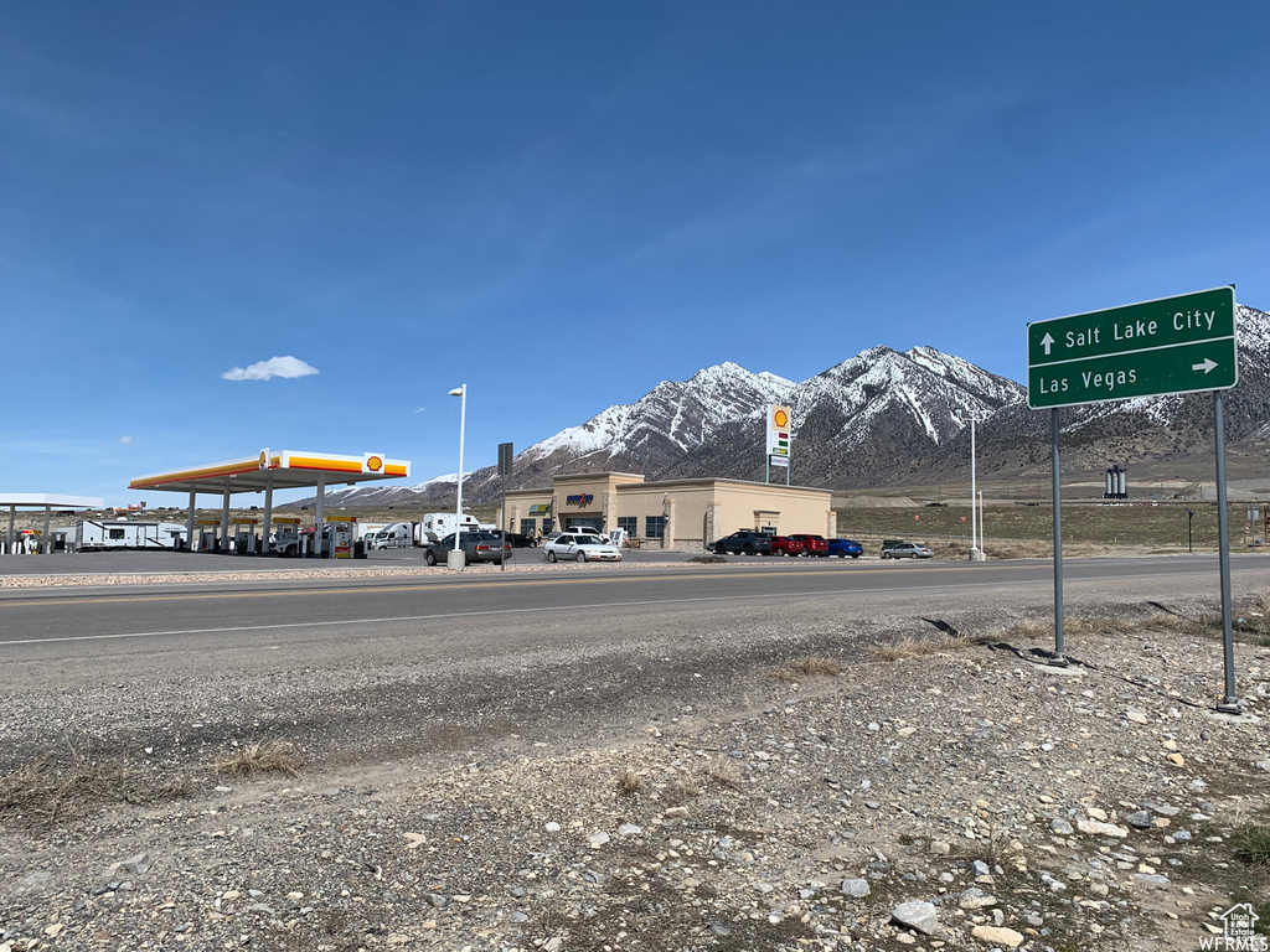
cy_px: 476
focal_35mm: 26
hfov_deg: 67.3
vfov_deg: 53.1
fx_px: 954
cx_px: 635
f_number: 1.8
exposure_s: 1/4274
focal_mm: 4.25
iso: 25
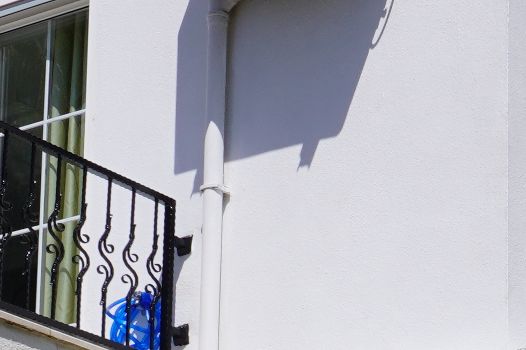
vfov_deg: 9.0
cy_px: 618
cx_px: 505
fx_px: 2147
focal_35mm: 147
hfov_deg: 13.8
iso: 100
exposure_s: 1/400
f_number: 10
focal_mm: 16
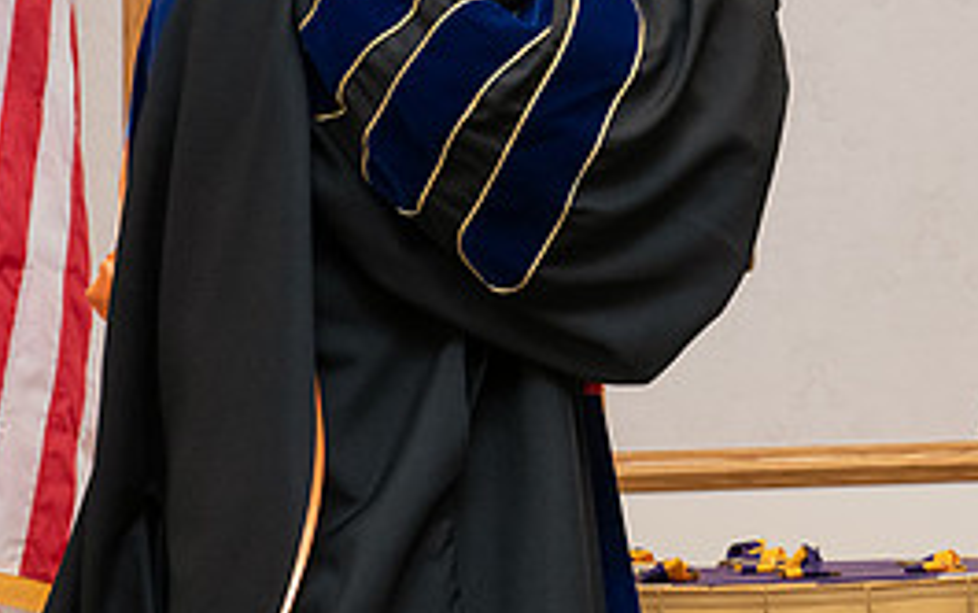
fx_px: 3921
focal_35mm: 147
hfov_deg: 14.0
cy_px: -20
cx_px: 967
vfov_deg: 8.9
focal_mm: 66
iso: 2000
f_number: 5.6
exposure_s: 1/200
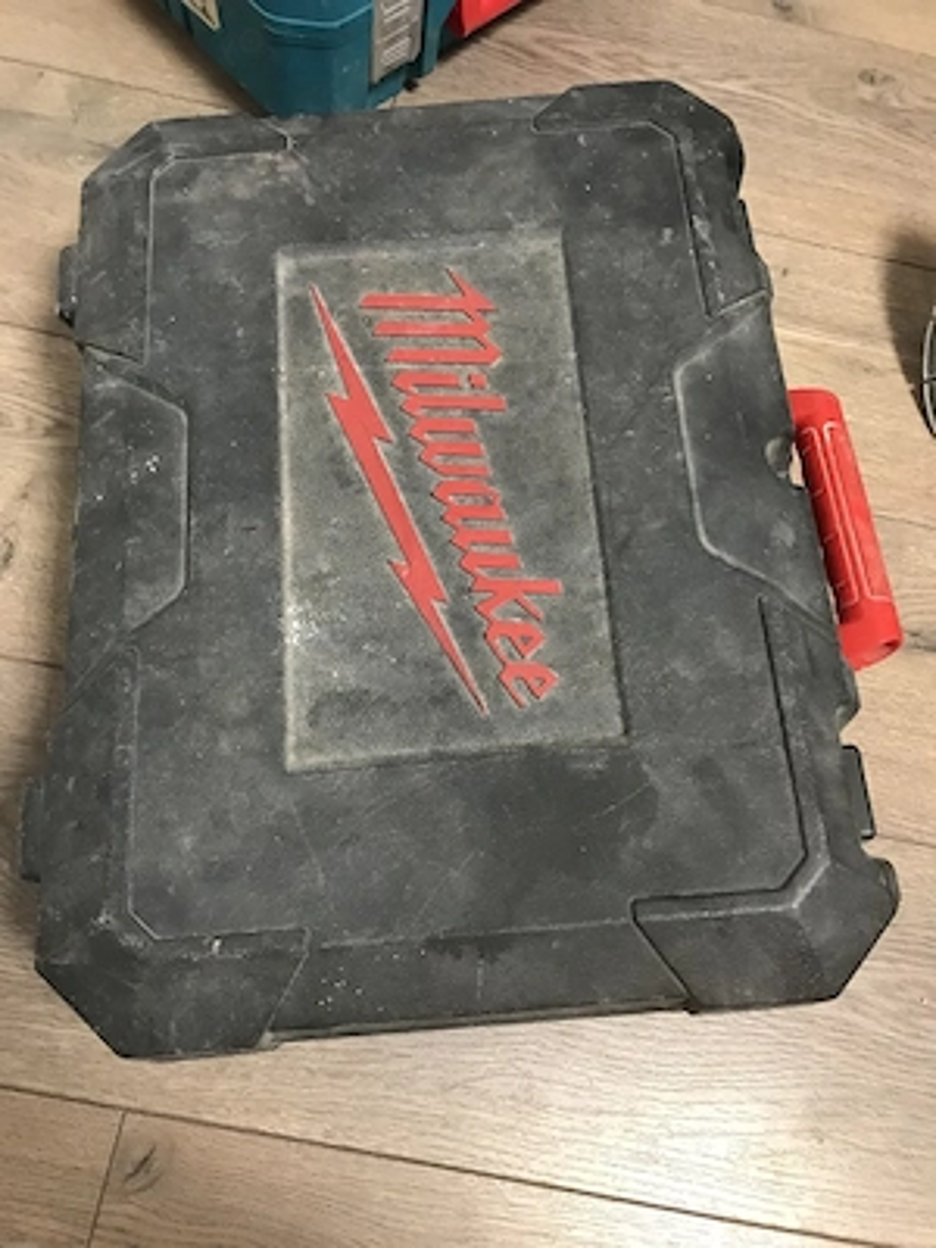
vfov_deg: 63.4
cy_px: 624
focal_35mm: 28
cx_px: 468
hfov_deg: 49.7
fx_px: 1009
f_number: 1.8
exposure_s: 1/14
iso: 100
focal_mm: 3.99
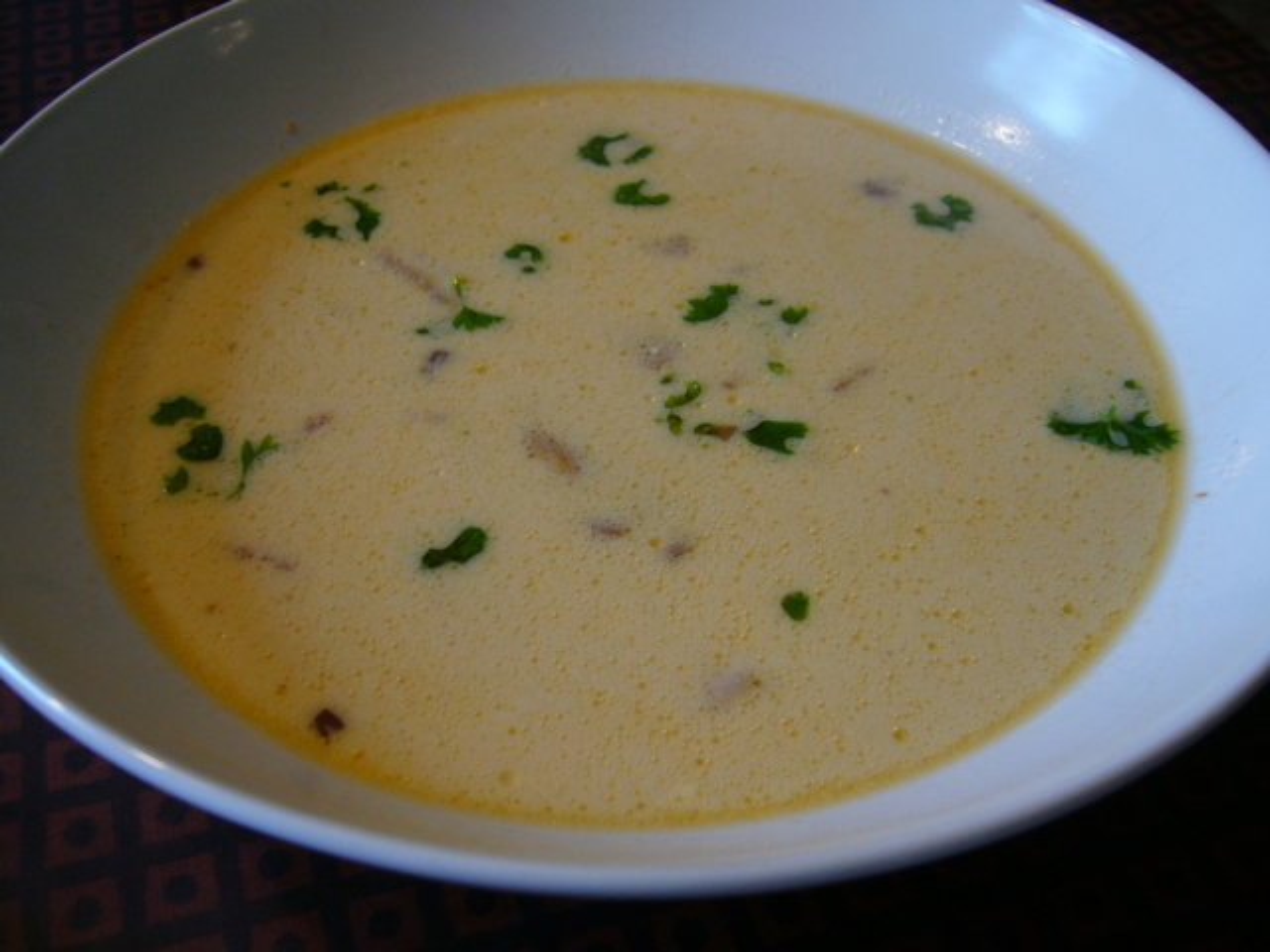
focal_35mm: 35
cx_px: 635
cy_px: 476
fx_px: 1284
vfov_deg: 40.7
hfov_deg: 52.6
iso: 125
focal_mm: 5.8
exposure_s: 1/20
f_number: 2.8
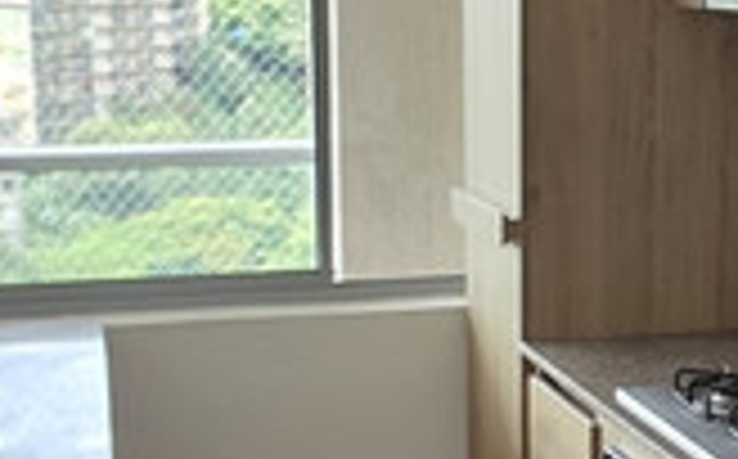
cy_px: 378
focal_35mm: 91
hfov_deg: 22.0
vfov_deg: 14.2
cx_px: 742
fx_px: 1828
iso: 40
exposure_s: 1/120
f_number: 1.9
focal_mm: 2.2
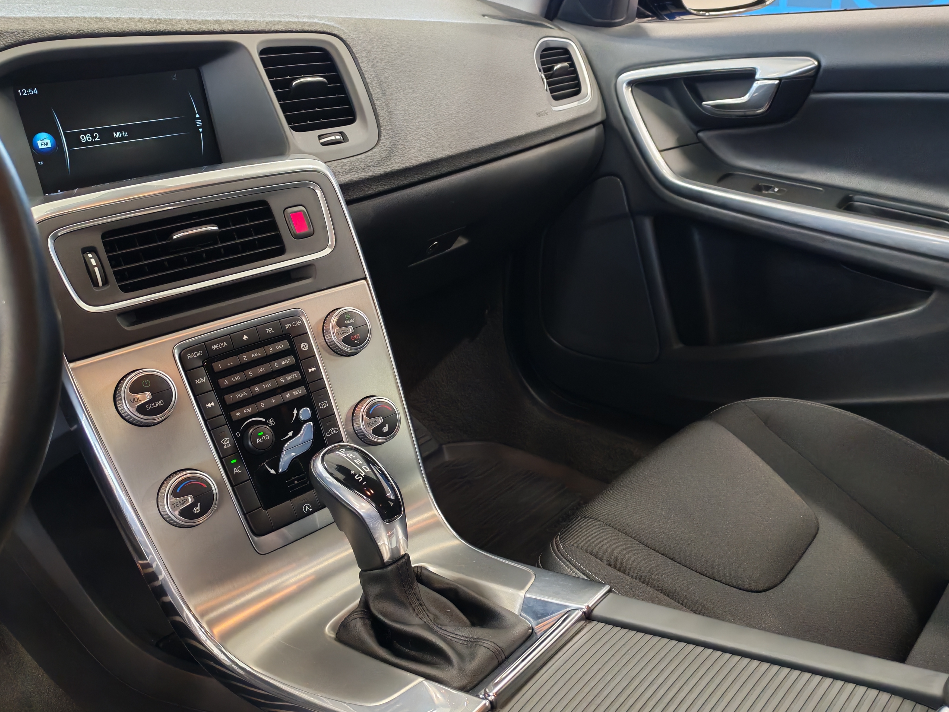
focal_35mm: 33
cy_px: 356
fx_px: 905
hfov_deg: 55.4
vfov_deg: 42.9
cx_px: 474
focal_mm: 6.12
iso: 1575
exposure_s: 1/50
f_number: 1.9
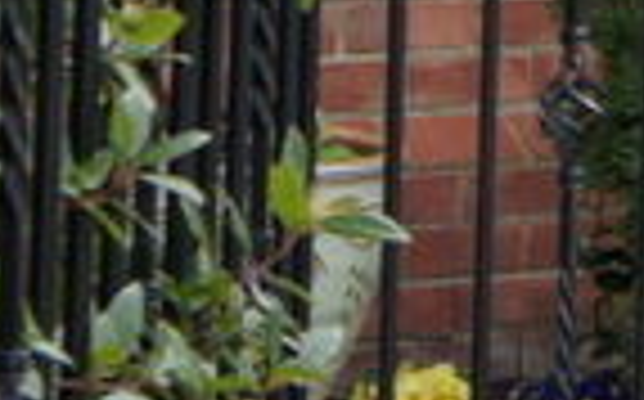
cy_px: -299
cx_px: 1774
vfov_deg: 4.1
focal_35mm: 317
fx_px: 5561
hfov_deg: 6.2
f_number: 6.3
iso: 200
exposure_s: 1/125
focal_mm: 33
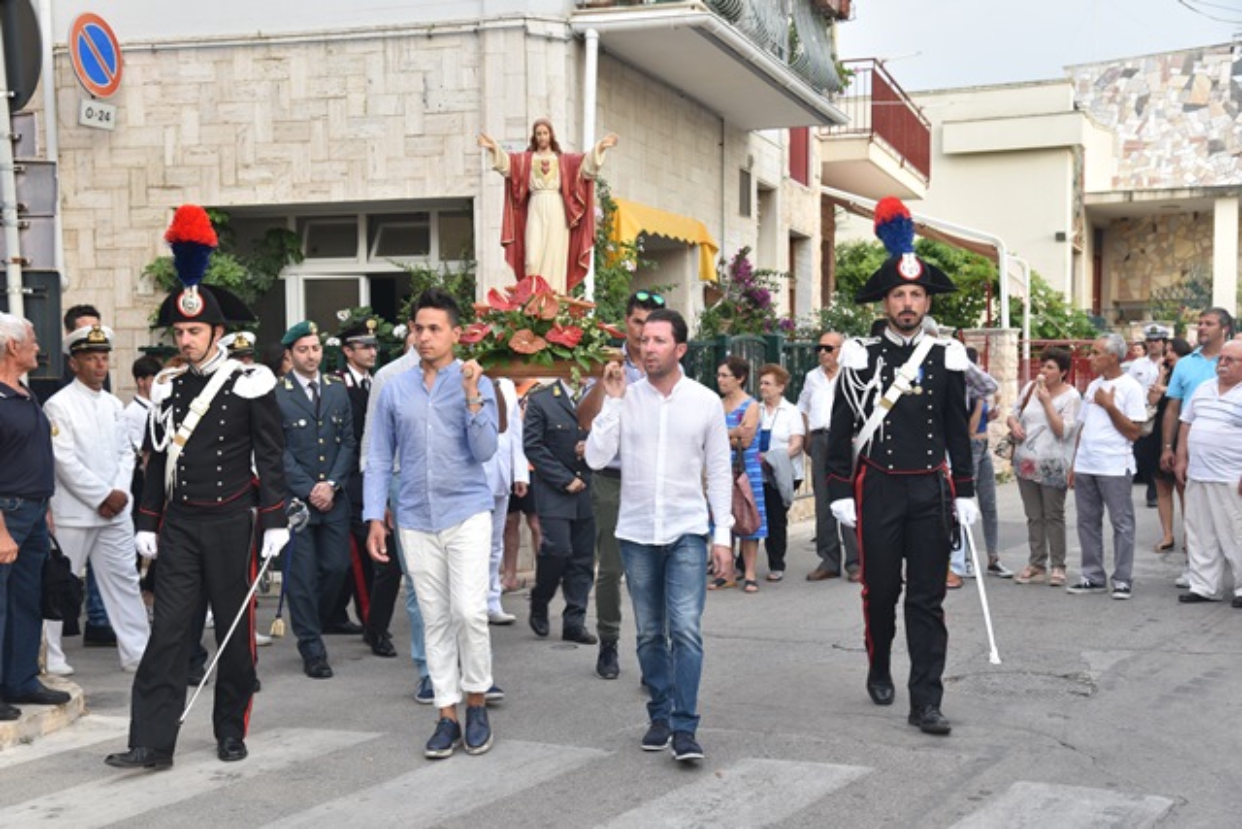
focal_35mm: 46
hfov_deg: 42.7
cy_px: 414
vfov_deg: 29.3
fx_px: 1587
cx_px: 621
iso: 250
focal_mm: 46
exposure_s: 1/100
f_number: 5.6
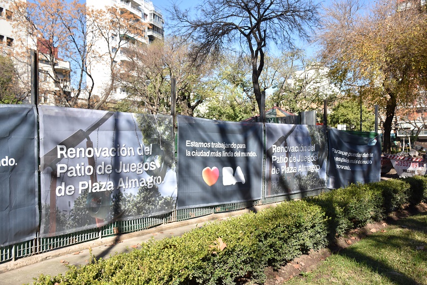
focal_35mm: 34
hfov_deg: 55.1
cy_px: 142
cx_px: 214
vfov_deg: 38.3
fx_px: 409
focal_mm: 23
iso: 400
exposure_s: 1/2000
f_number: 3.8
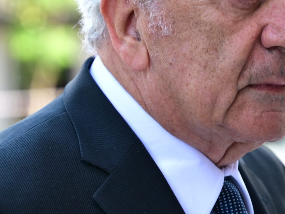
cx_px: 251
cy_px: 86
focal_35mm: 299
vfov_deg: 5.0
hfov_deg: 6.6
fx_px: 2462
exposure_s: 1/400
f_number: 3.2
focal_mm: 81
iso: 320
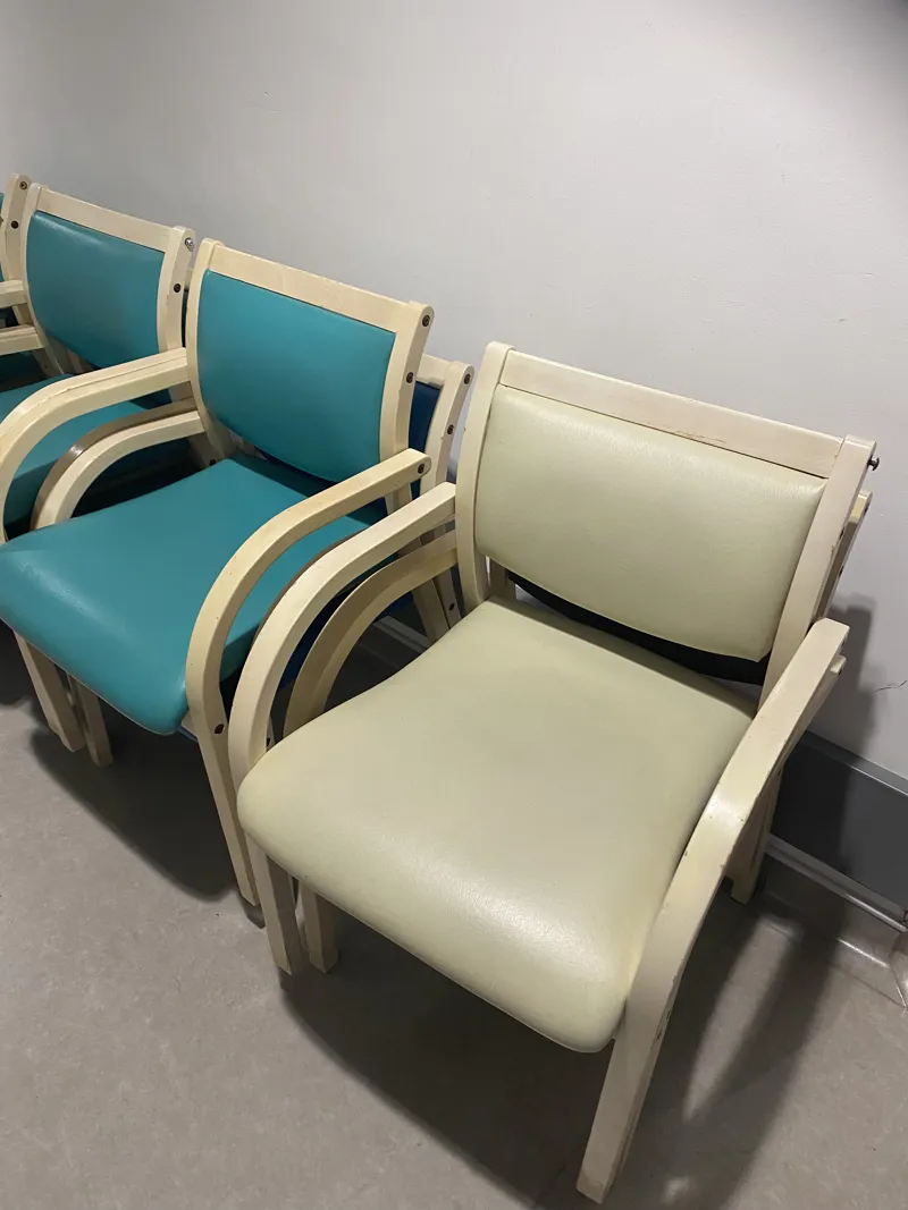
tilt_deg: -34.4
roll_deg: -2.1
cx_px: 454
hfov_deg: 53.1
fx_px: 910
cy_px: 605
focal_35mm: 26
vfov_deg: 67.3
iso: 80
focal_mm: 4.25
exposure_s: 1/50
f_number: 1.8
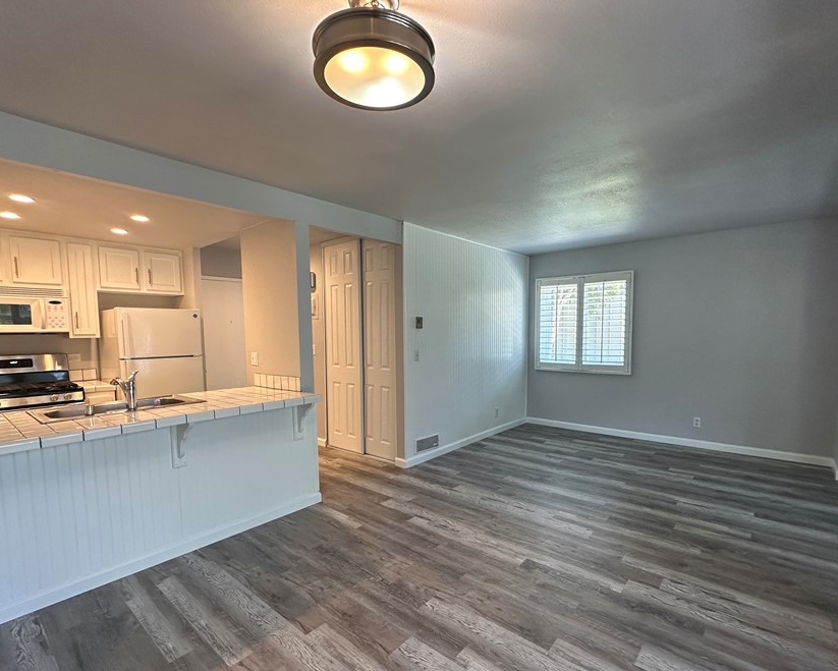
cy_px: 361
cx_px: 430
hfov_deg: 89.6
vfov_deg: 76.9
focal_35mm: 17
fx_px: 422
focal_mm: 2.22
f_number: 2.2
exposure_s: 1/120
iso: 200
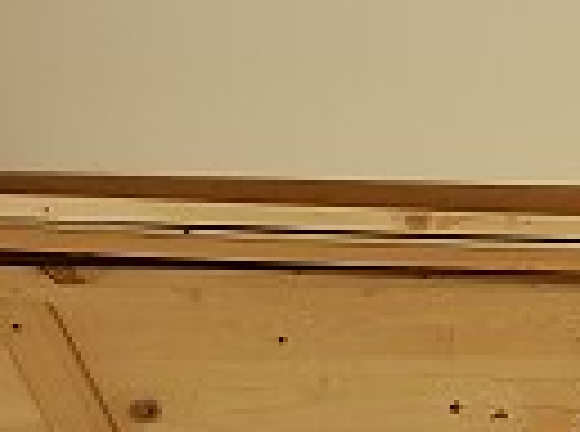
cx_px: 746
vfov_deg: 15.1
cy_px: 288
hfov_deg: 18.9
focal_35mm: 97
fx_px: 1621
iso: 250
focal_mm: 4.2
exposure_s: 1/10
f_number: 1.7
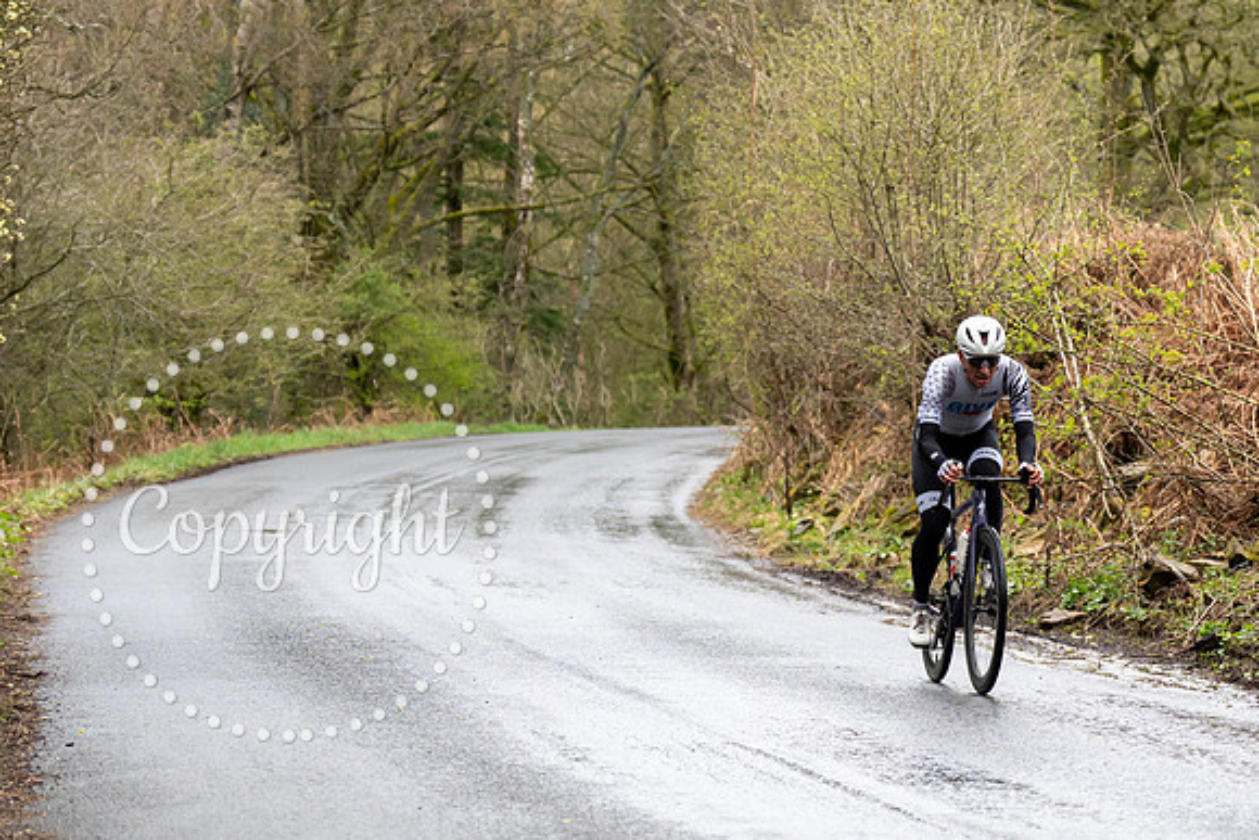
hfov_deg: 13.8
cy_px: 423
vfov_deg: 9.3
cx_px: 1033
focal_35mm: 148
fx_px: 5162
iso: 1000
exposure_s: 1/1000
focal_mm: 86
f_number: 3.5
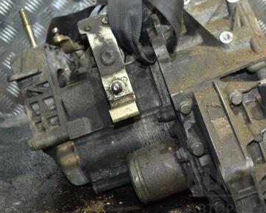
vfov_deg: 23.4
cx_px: 174
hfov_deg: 29.0
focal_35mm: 65
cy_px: 81
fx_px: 512
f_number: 4.5
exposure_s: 1/60
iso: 1600
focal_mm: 28
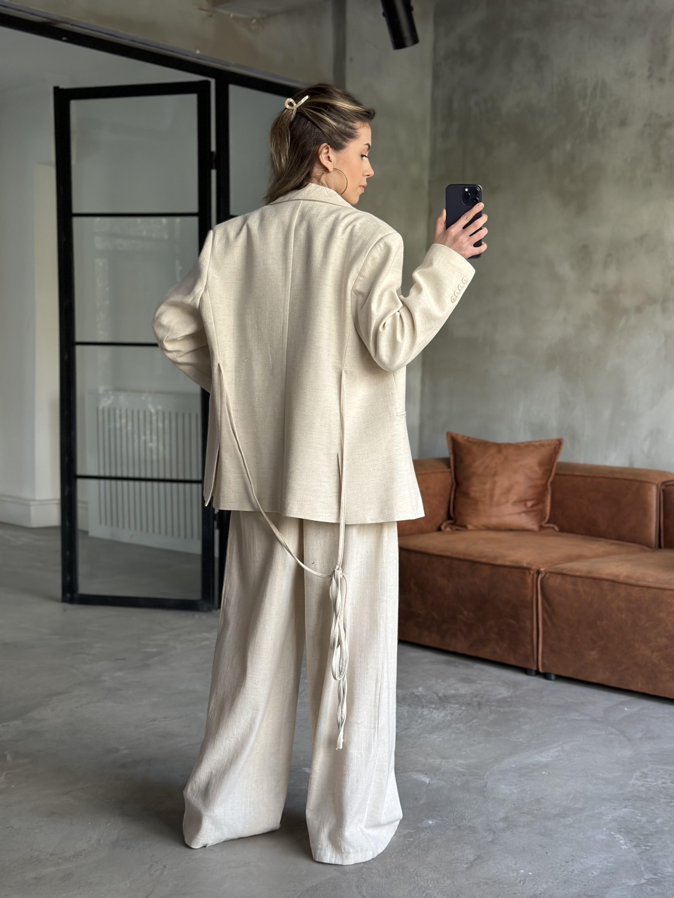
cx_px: 337
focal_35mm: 48
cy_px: 449
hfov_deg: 30.3
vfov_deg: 39.7
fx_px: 1246
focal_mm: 6.86
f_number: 1.78
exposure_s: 1/94
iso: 125
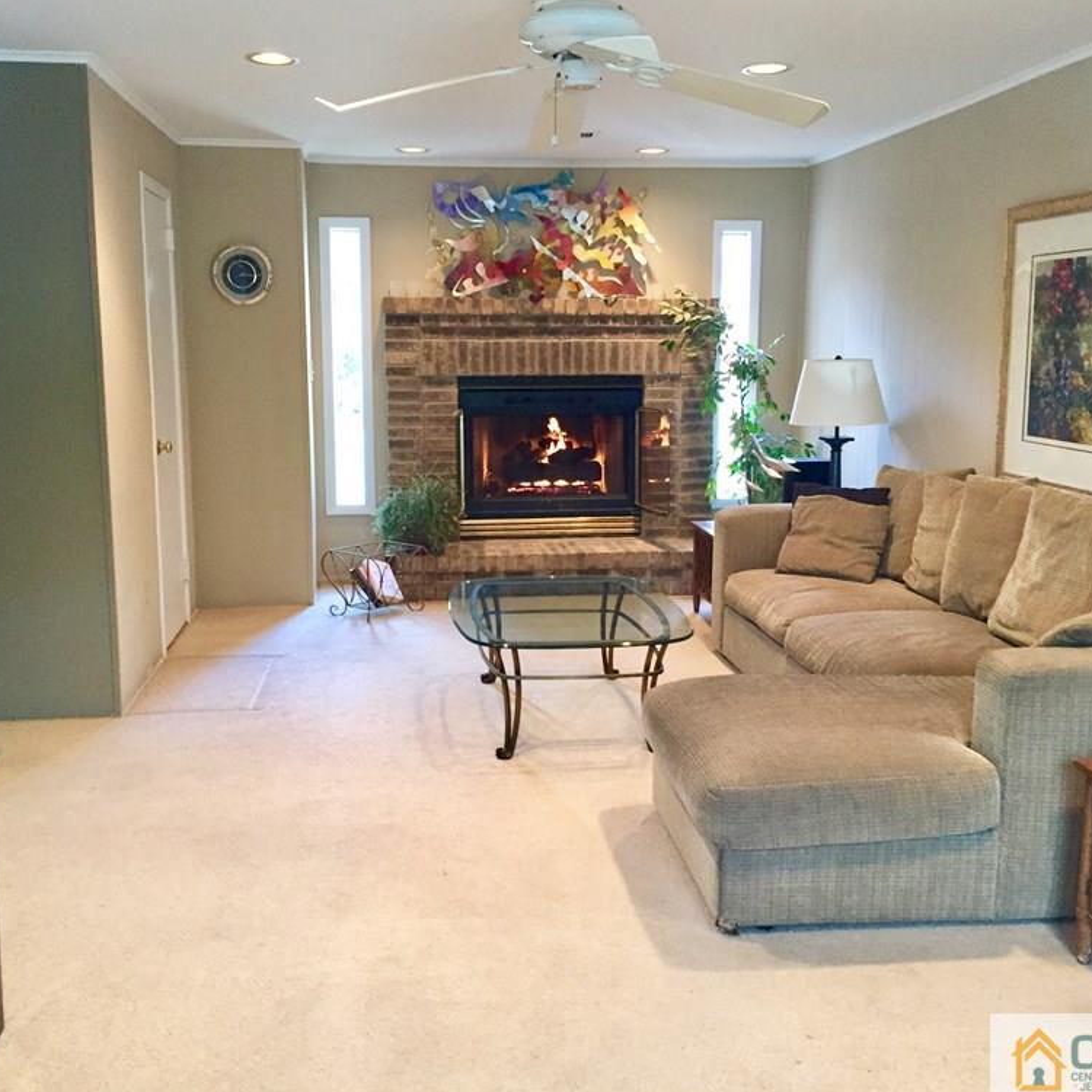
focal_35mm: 35
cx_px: 542
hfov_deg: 47.2
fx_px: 1249
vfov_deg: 47.2
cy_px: 546
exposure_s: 1/30
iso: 200
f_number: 2.2
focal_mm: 4.15
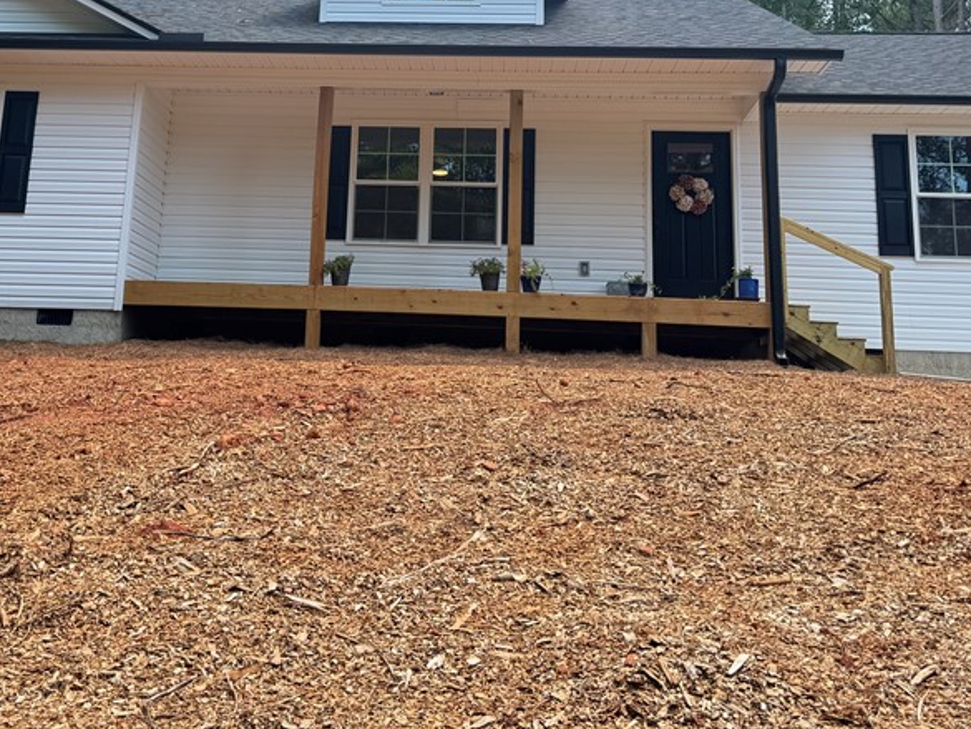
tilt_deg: +11.9
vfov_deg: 33.4
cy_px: 149
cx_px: 377
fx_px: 1178
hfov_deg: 44.5
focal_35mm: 42
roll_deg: -2.7
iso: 80
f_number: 1.78
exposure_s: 1/822
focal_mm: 6.76
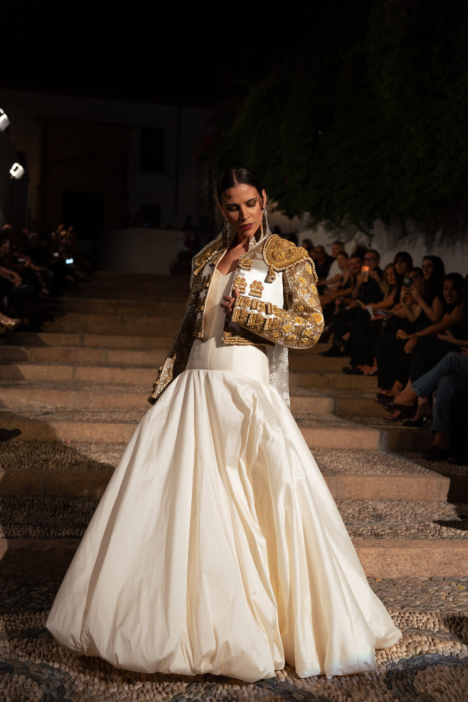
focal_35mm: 38
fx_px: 741
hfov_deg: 35.1
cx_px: 234
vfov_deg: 50.7
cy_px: 351
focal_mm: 38
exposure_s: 1/200
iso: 640
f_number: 2.8
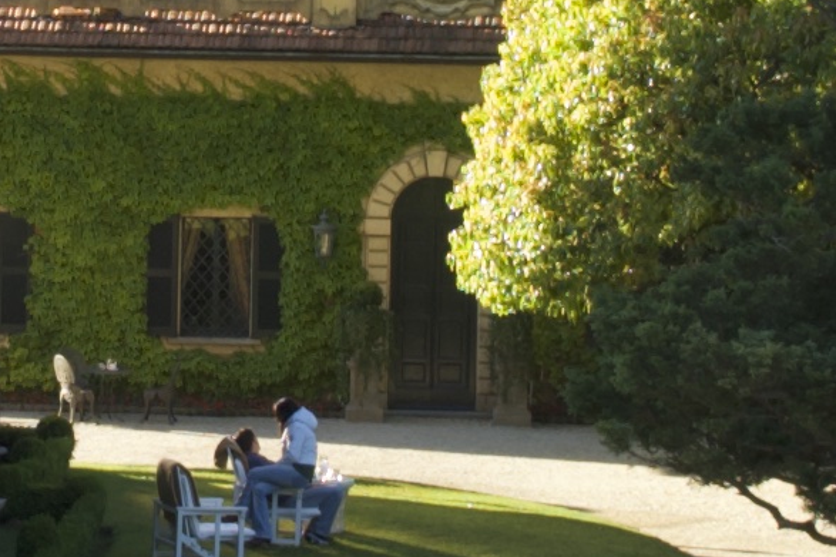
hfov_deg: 10.4
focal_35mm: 197
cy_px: 87
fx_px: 4573
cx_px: 158
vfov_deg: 7.0
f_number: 4.8
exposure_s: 1/90
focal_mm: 18
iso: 100
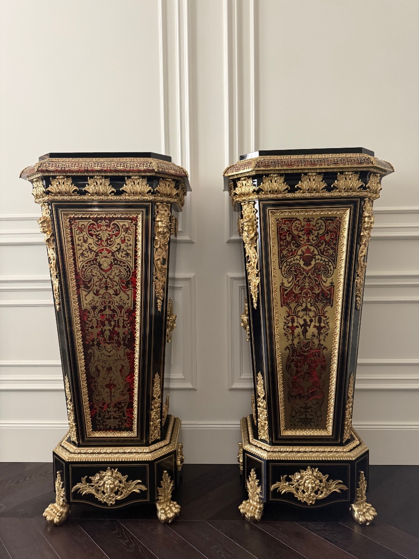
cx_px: 210
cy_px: 280
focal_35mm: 24
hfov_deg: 56.8
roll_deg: +0.4
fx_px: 387
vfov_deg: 71.6
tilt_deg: -3.1
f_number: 1.78
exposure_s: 1/60
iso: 800
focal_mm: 6.76
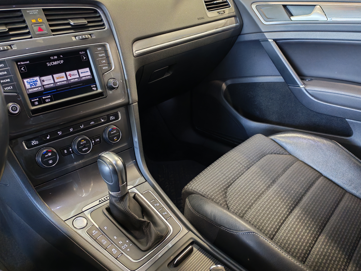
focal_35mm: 31
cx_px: 180
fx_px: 323
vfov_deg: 45.4
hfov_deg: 58.4
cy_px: 136
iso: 1000
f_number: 1.9
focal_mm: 6.12
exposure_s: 1/50
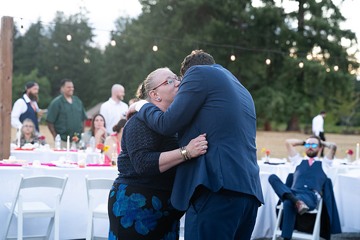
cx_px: 180
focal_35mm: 71
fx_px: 710
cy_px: 120
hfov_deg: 28.4
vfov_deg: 19.2
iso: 2000
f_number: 4
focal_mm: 71
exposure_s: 1/500
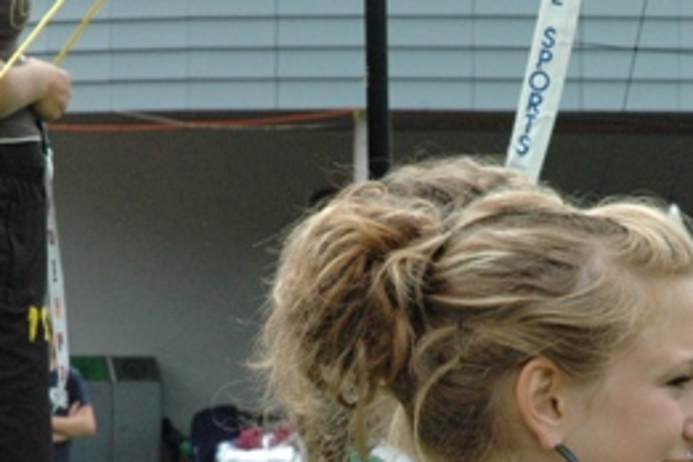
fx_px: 4947
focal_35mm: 257
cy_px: 397
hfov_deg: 8.0
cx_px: 581
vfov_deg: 5.3
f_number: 13
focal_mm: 70
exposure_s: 1/640
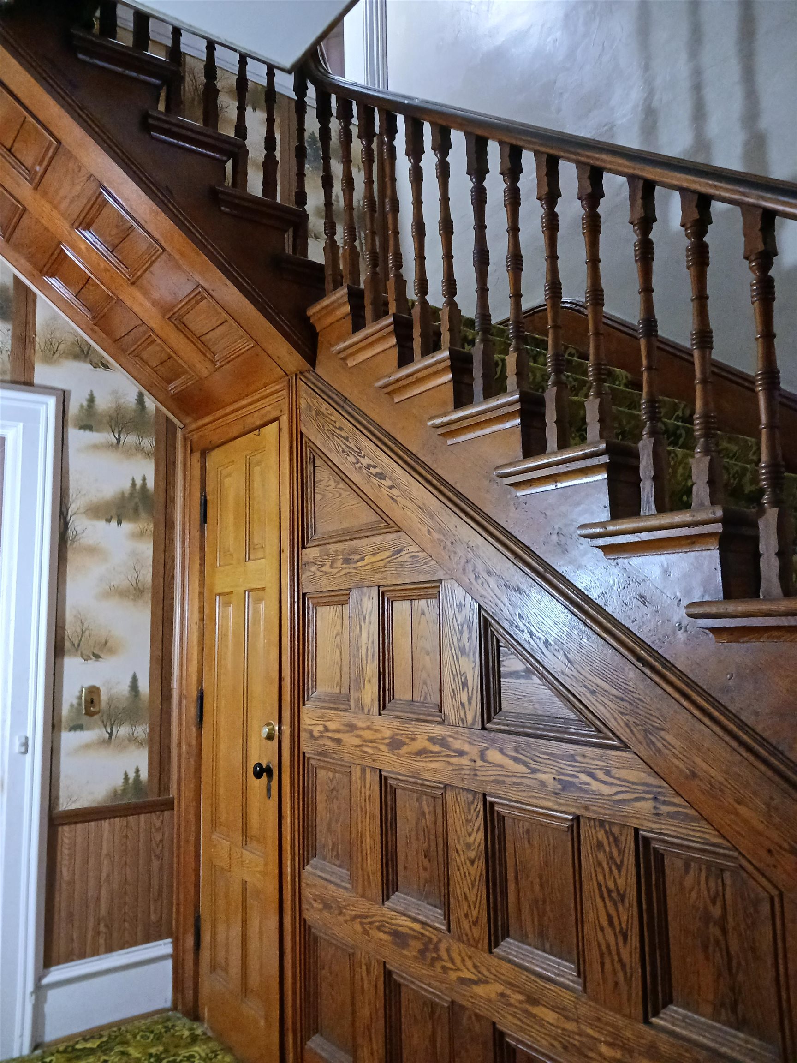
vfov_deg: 65.3
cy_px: 532
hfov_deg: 51.4
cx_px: 398
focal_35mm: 27
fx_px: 829
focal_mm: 4
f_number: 1.8
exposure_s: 1/15
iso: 1250
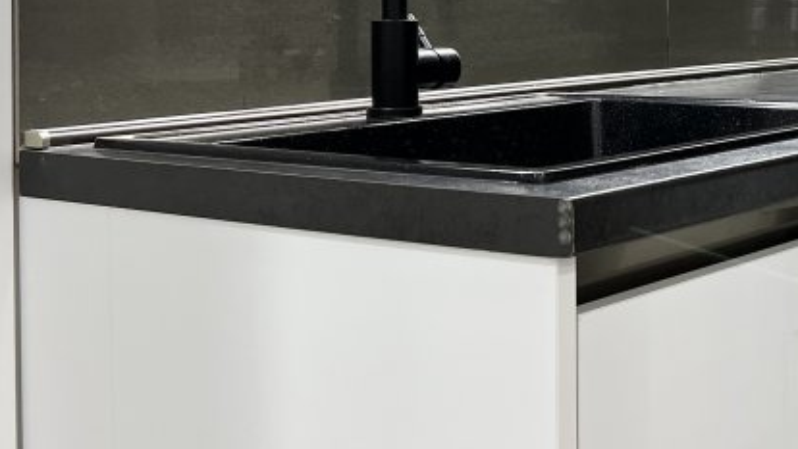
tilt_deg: -1.1
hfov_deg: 28.2
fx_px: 1481
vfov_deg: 16.8
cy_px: -10
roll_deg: +0.3
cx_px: 813
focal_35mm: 70
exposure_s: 1/100
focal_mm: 5.7
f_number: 1.5
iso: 100
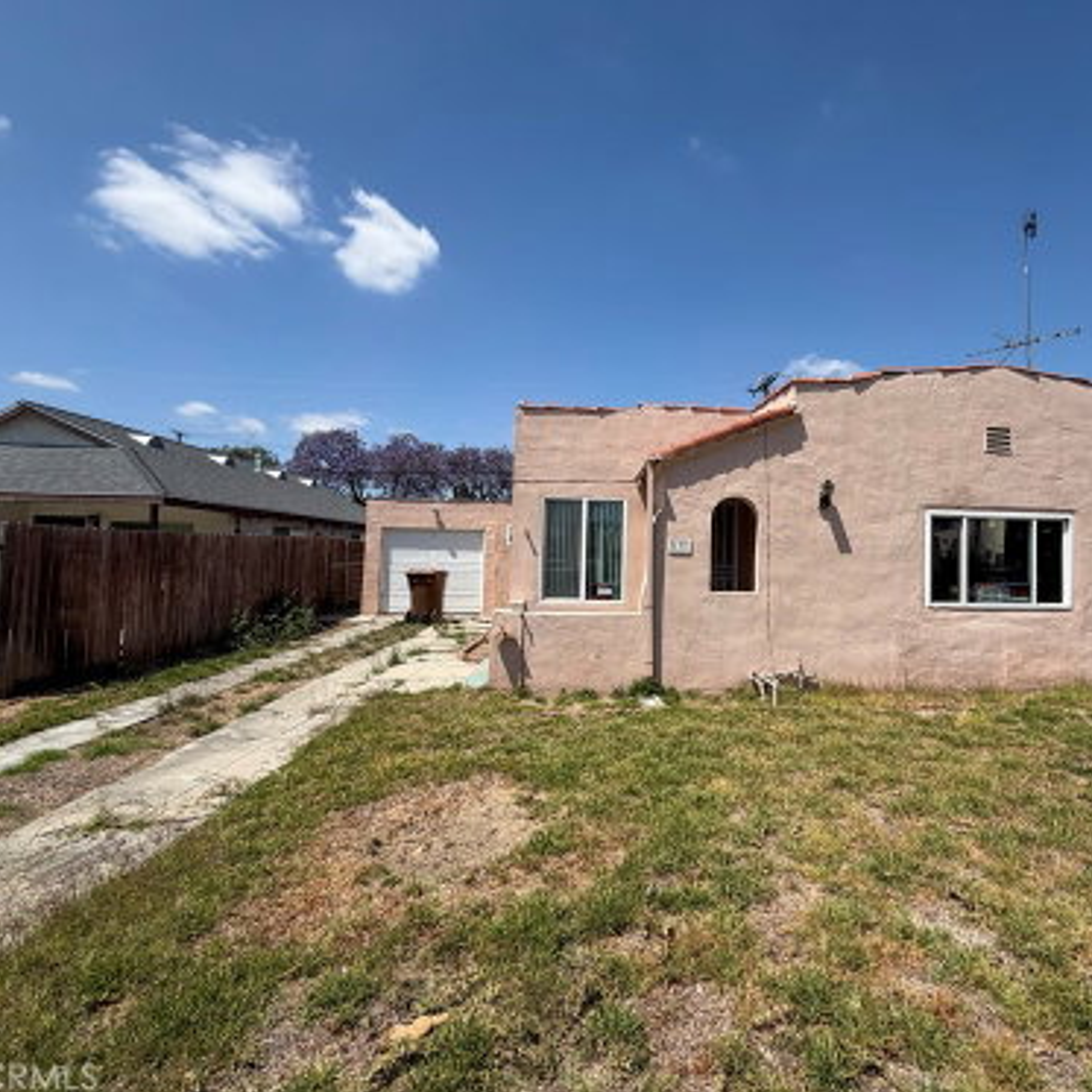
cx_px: 653
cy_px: 536
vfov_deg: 84.0
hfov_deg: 83.0
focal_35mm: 17
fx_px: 607
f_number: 2.2
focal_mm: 2.22
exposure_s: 1/970
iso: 20
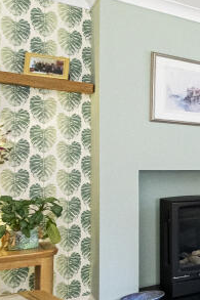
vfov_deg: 45.9
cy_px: 192
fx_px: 350
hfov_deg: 17.2
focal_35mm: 42
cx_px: 438
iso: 400
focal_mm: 8
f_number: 6.4
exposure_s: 1/50
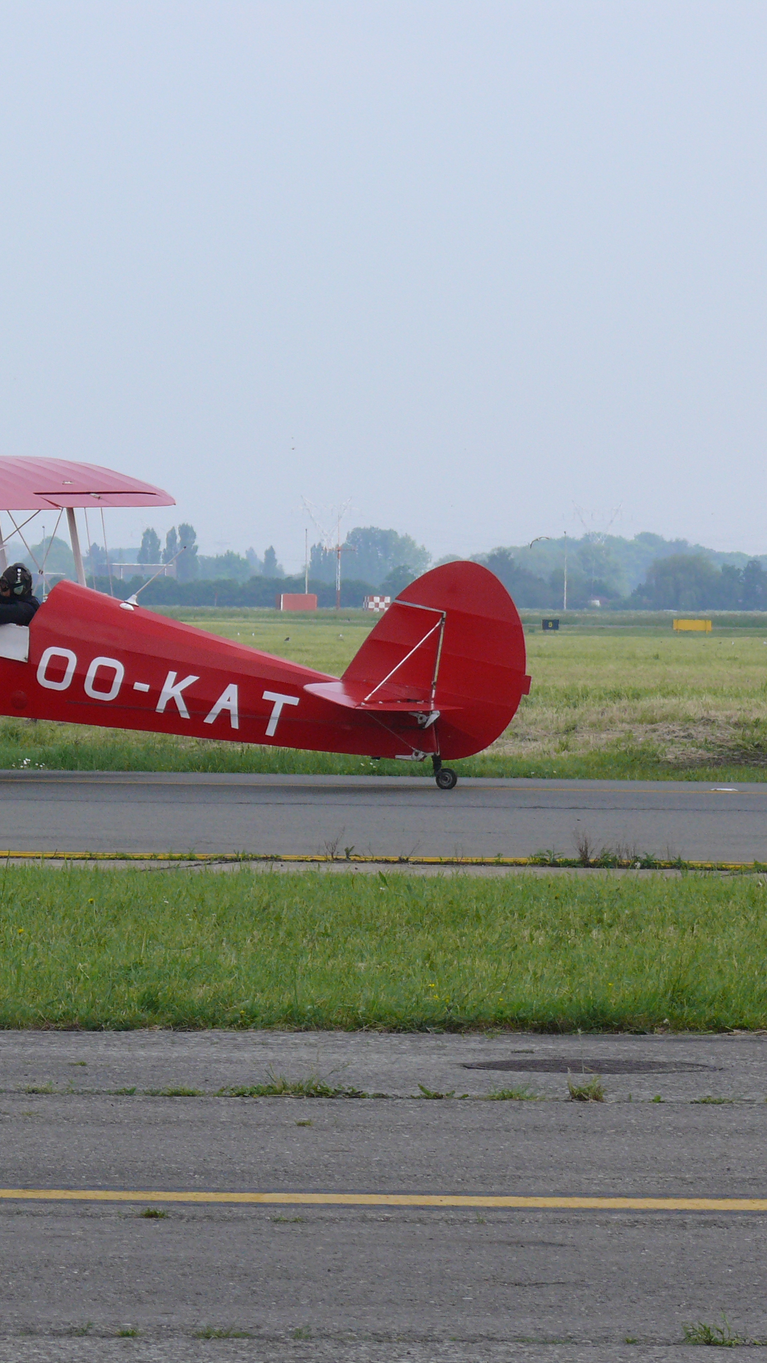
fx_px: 9255
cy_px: 682
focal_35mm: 256
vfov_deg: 8.4
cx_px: 43
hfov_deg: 4.7
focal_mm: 37.1
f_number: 5.6
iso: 100
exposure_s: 1/400
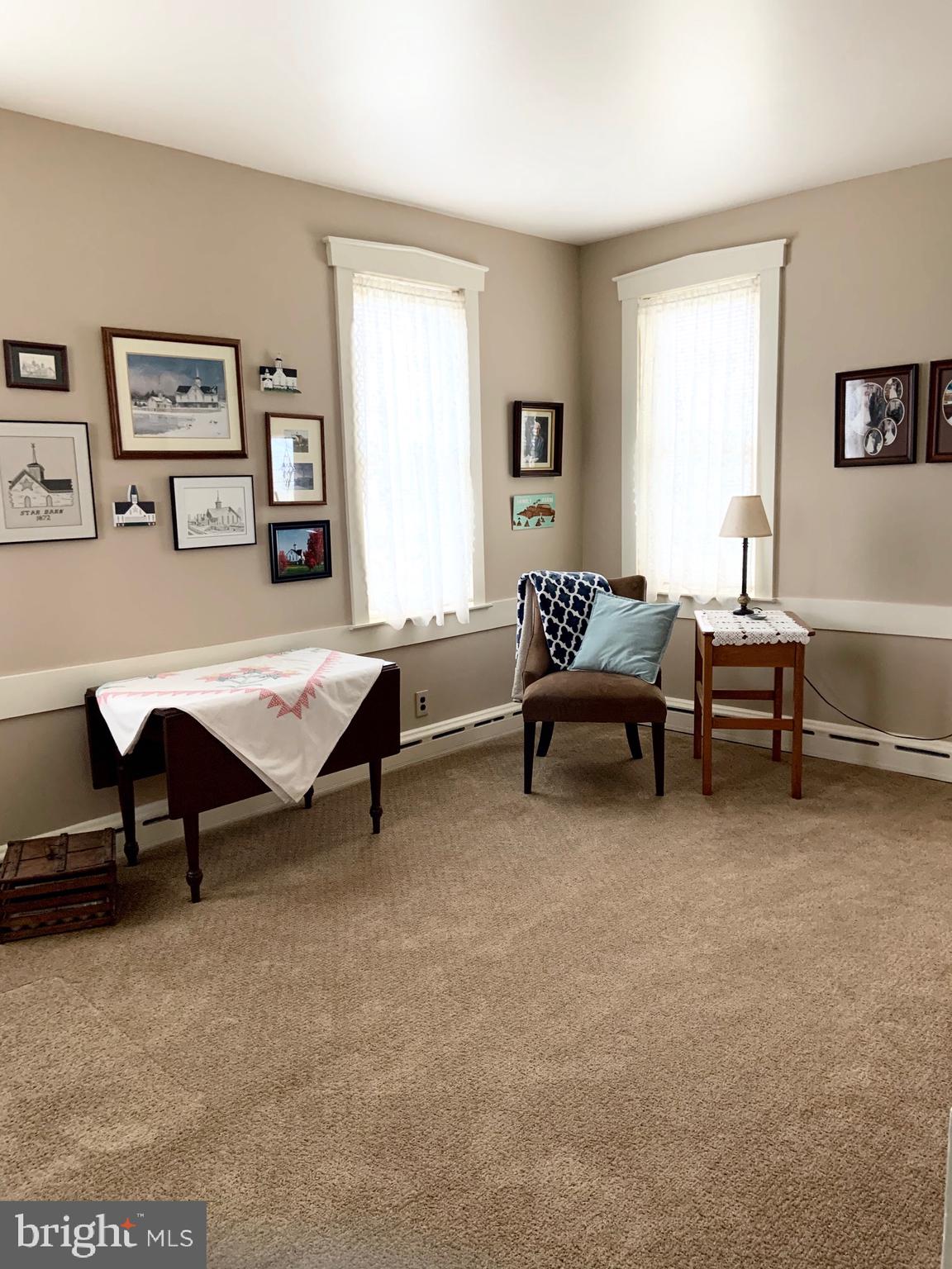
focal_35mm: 26
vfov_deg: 67.3
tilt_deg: -8.2
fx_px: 953
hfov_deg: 53.1
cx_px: 476
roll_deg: +0.9
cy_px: 634
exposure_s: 1/60
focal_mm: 4.25
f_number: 1.8
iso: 320
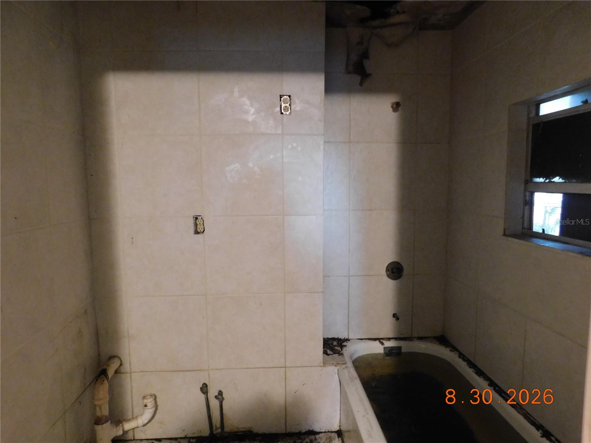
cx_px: 296
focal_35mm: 23
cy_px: 222
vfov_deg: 58.9
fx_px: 393
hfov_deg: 73.9
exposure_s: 1/8
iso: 500
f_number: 3
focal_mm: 4
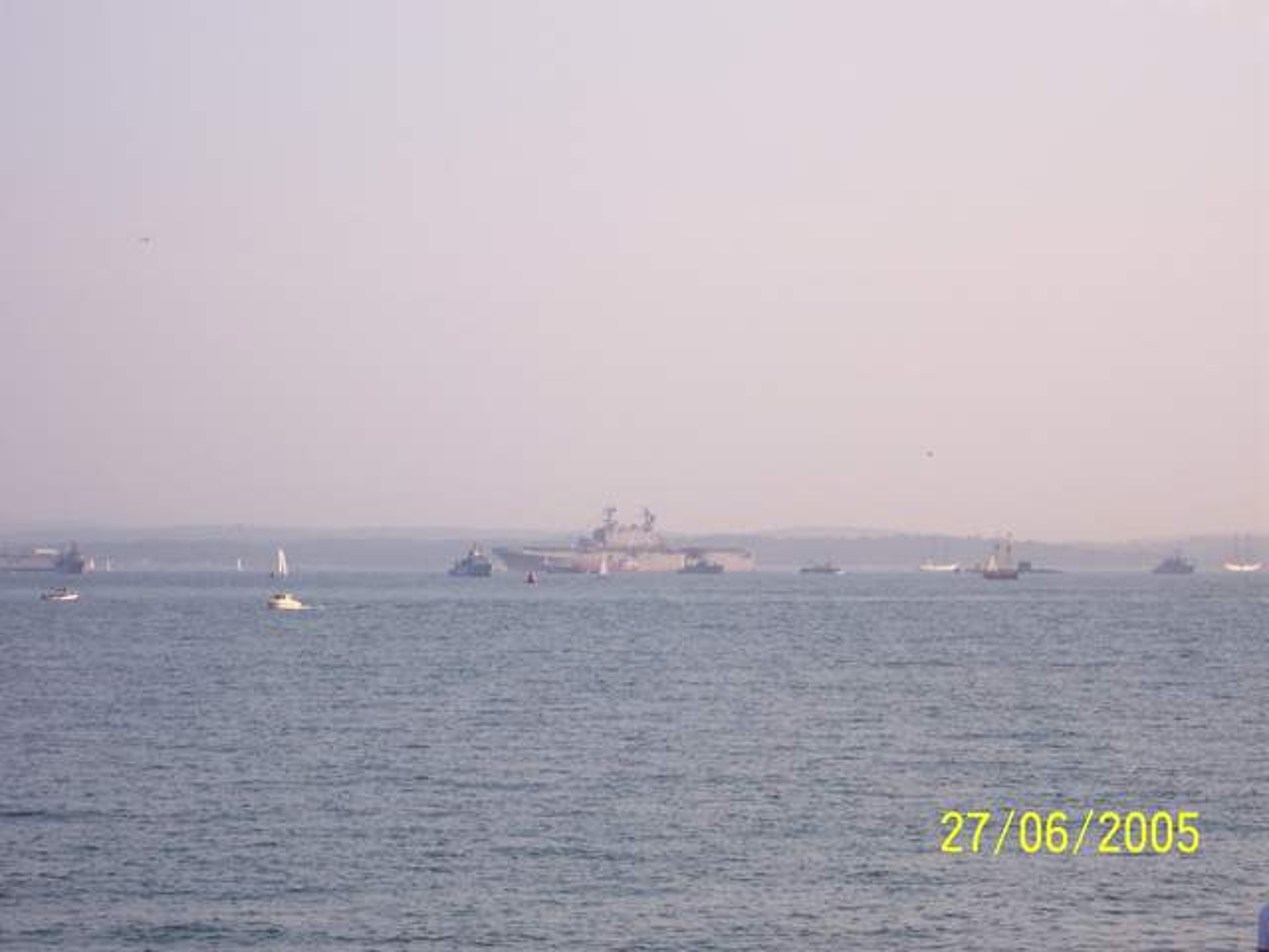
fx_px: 4179
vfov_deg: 13.0
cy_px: 476
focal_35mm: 114
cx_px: 634
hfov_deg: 17.3
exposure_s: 1/500
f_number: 4.8
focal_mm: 24
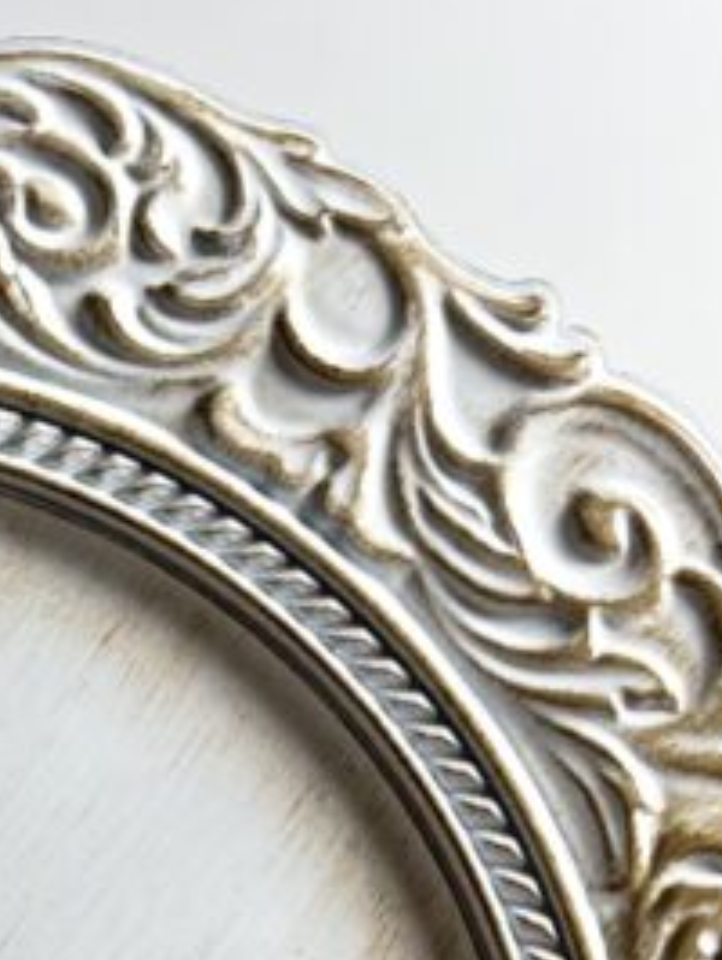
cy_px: 1205
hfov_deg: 14.1
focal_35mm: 100
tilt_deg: -12.8
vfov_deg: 18.4
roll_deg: +1.9
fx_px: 2777
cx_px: -264
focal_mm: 5.7
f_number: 1.5
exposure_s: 1/120
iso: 40
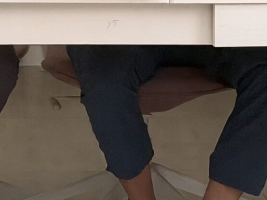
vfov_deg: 6.5
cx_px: 142
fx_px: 1712
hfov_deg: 8.9
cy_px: -165
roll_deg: -1.1
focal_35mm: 222
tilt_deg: -1.1
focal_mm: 6.76
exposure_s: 1/50
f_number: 1.78
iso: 125
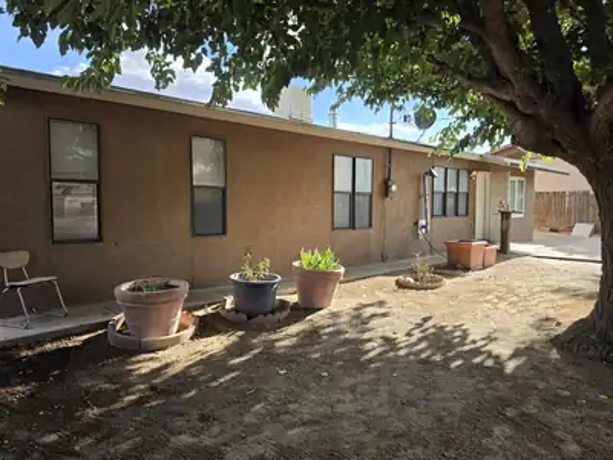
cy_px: 230
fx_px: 407
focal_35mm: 23
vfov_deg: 58.9
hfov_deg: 73.9
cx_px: 306
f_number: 1.4
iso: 64
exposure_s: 1/3168
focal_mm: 6.5
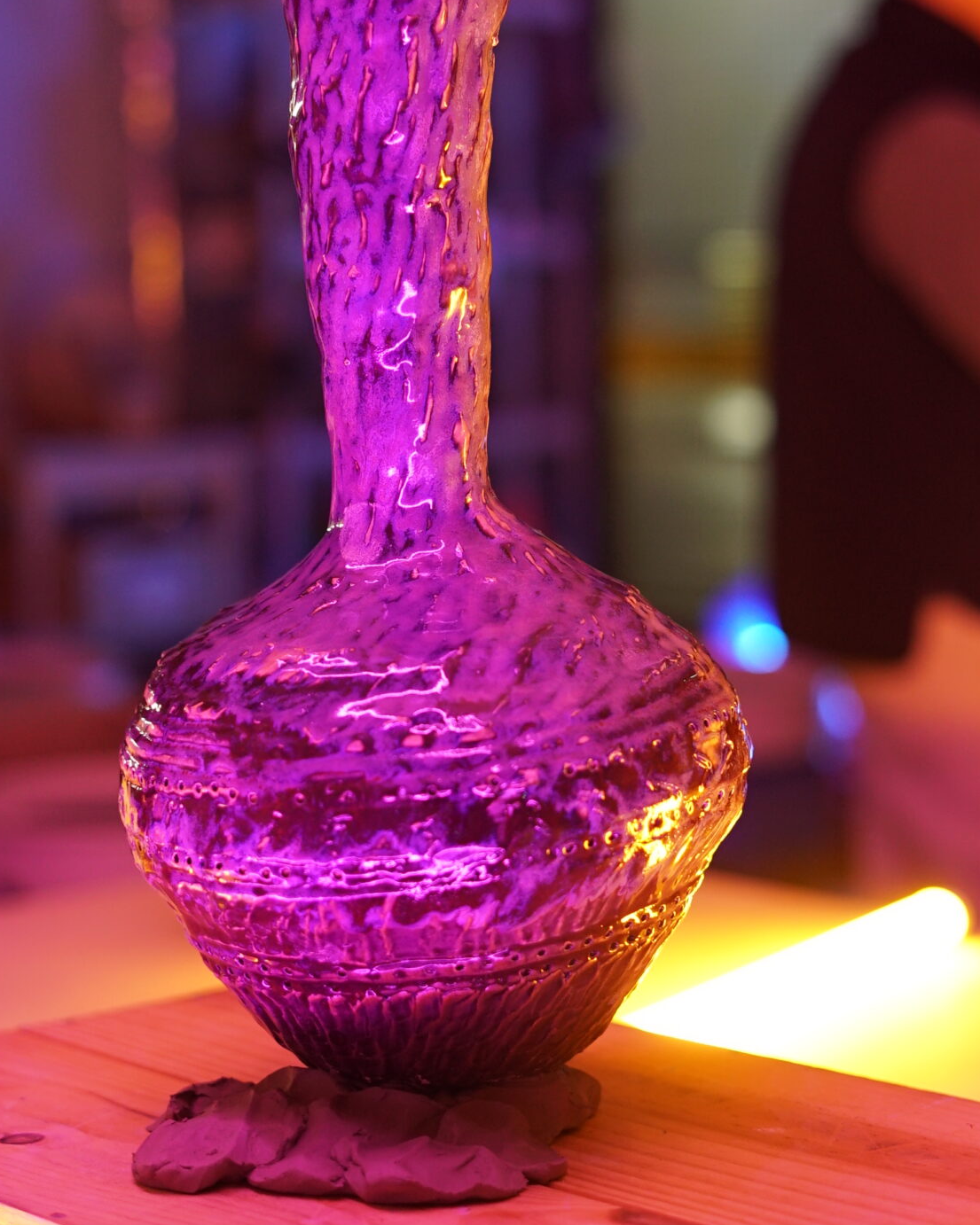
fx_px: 3155
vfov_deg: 21.9
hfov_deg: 17.7
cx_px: 450
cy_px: 464
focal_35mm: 87
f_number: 2.2
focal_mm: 50
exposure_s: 1/60
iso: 800
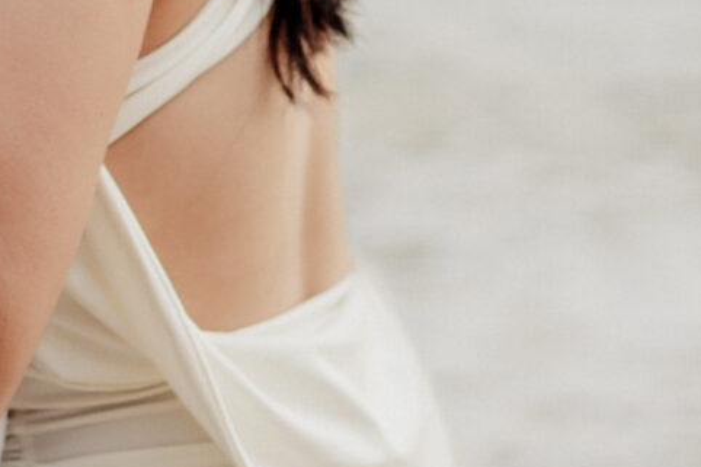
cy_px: -271
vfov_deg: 7.2
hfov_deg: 10.9
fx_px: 3620
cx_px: -105
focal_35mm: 186
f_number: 1.4
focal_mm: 35
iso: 100
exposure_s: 1/2500
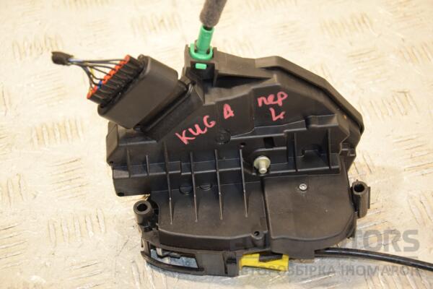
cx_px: 216
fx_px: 1118
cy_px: 144
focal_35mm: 93
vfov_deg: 14.7
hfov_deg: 21.9
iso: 800
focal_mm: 62
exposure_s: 1/160
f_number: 5.3
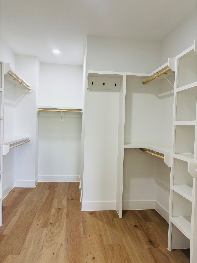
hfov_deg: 53.1
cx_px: 98
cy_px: 132
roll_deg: -1.6
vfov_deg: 67.3
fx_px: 197
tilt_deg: -1.5
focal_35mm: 26
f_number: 1.6
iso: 125
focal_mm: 5.96
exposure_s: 1/120
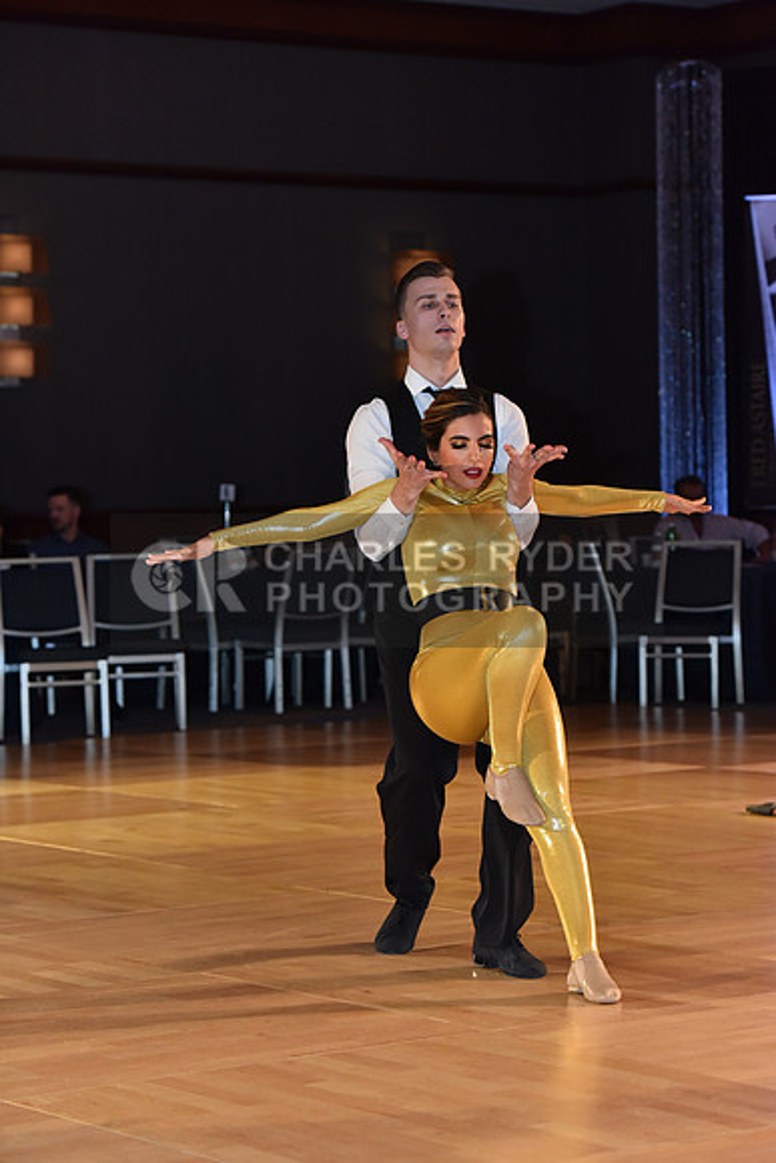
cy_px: 582
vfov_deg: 20.8
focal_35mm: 98
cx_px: 388
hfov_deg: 14.0
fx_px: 3167
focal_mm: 98
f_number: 5
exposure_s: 1/250
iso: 2000
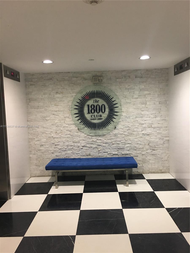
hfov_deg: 48.2
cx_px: 95
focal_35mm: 29
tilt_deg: -3.7
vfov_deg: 61.7
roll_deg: +2.0
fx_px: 212
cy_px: 126
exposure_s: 1/15
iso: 64
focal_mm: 4.15
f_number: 2.2
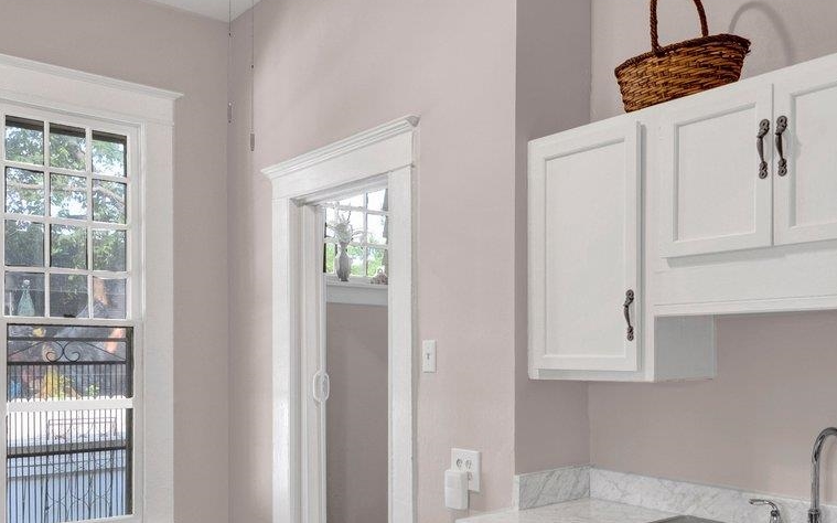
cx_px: 386
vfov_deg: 37.6
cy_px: 376
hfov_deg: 58.1
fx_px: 753
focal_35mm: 33
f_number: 7.1
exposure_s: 1/13
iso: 400
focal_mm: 8.1
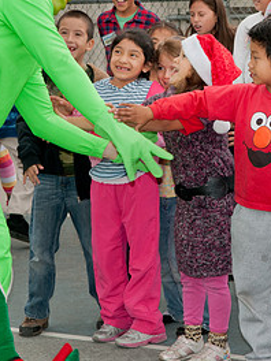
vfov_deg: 11.3
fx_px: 1817
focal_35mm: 174
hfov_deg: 8.5
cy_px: 110
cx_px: 214
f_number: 8
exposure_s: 1/250
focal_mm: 55
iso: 400
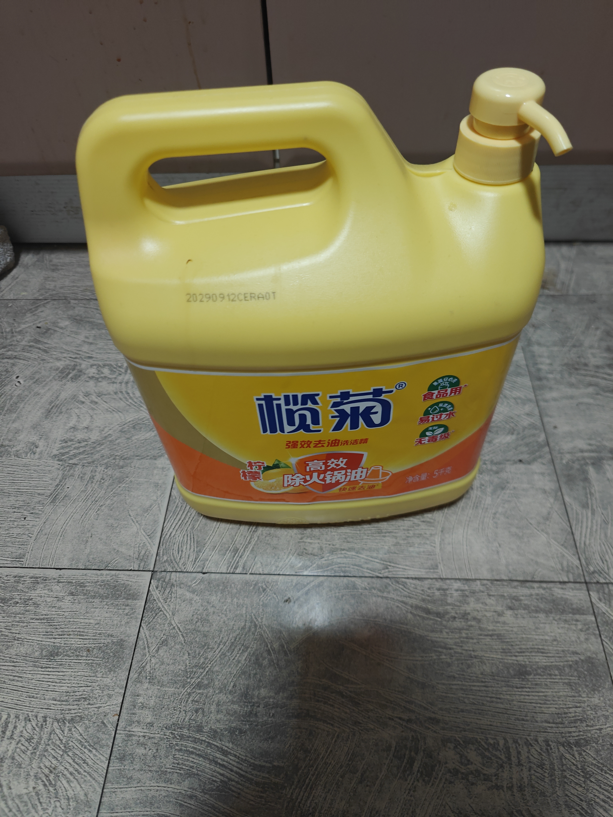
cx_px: 306
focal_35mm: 23
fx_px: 543
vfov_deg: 73.9
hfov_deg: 58.9
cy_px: 408
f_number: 1.6
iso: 500
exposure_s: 1/51
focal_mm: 6.06
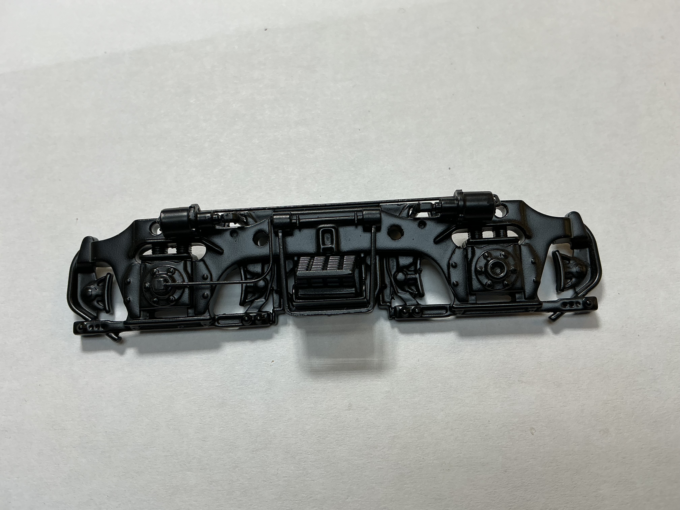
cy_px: 255
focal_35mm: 29
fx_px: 570
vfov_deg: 48.2
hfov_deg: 61.7
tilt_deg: -66.7
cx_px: 340
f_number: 1.8
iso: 20
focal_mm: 3
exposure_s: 1/142
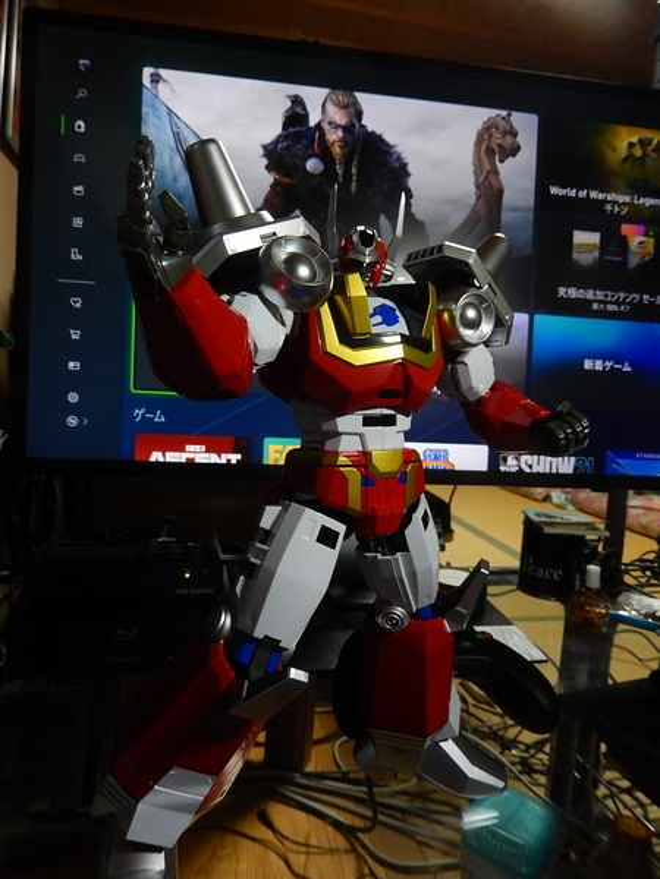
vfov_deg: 69.4
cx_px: 330
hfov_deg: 54.9
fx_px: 636
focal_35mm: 25
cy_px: 440
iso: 360
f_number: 3.4
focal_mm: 4.5
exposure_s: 1/30
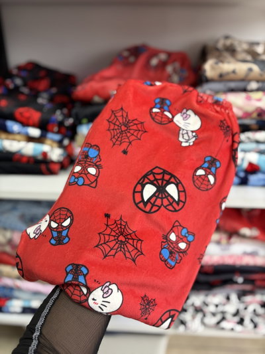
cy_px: 177
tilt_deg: -25.1
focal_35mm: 26
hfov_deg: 53.1
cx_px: 132
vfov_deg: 67.3
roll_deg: -0.2
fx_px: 265
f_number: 1.6
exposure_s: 1/102
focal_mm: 5.96
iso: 125
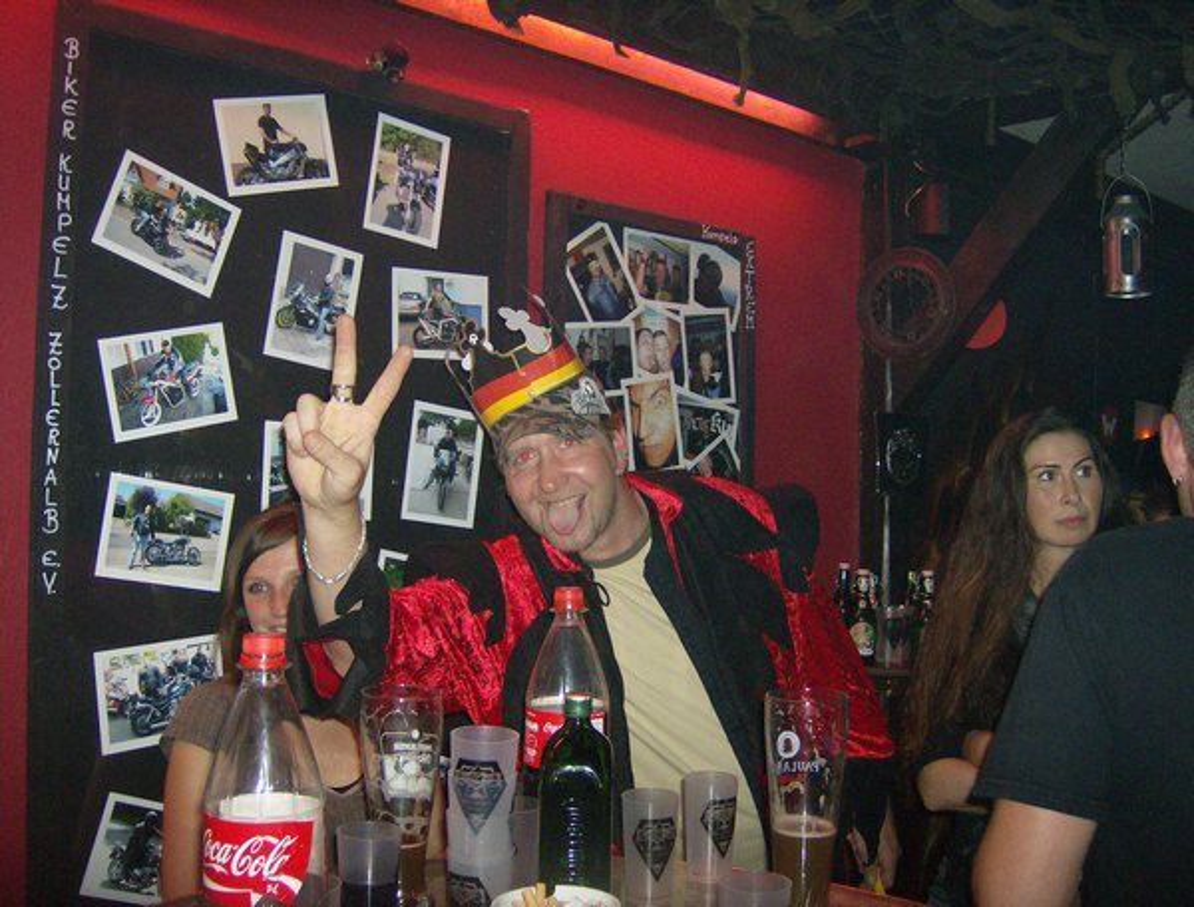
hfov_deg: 51.1
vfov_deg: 40.0
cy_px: 454
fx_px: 1248
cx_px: 597
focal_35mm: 36
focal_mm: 6
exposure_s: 1/60
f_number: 2.8
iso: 200
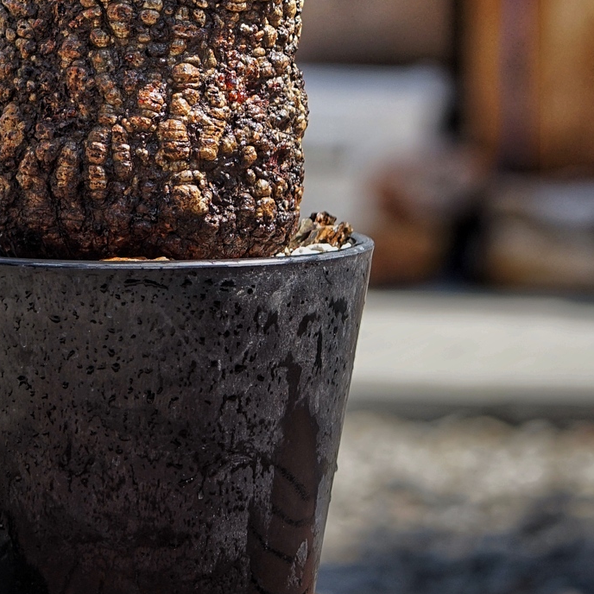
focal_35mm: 267
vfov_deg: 6.5
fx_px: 5184
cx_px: 184
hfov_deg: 6.6
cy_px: -199
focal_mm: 90
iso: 320
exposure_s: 1/1600
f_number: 2.8
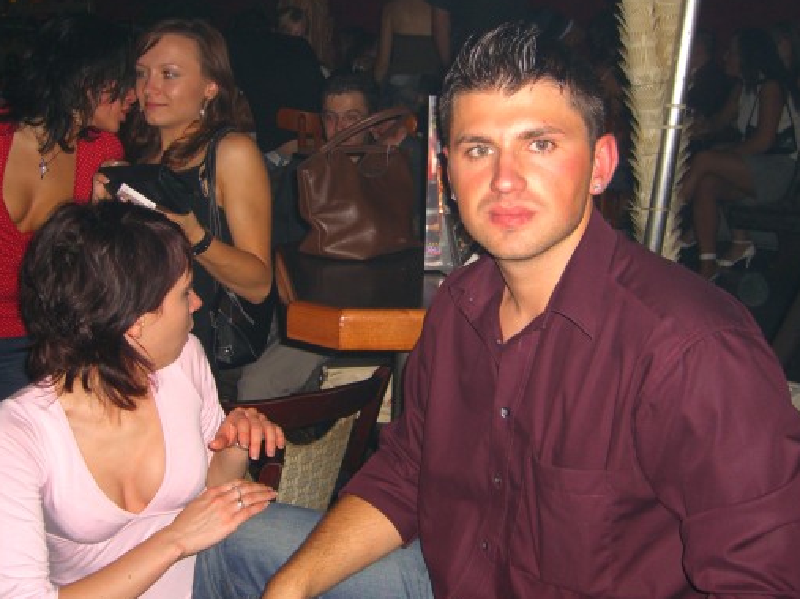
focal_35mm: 45
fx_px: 1040
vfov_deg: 32.1
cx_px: 357
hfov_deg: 42.0
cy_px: 257
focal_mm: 7.9
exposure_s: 1/60
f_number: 2.8
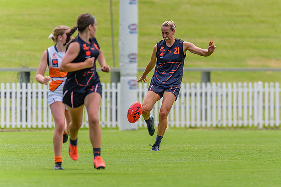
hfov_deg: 2.8
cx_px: 173
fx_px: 5762
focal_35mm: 738
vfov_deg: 1.9
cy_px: 81
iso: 800
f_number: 7.1
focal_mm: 600
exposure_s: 1/1600
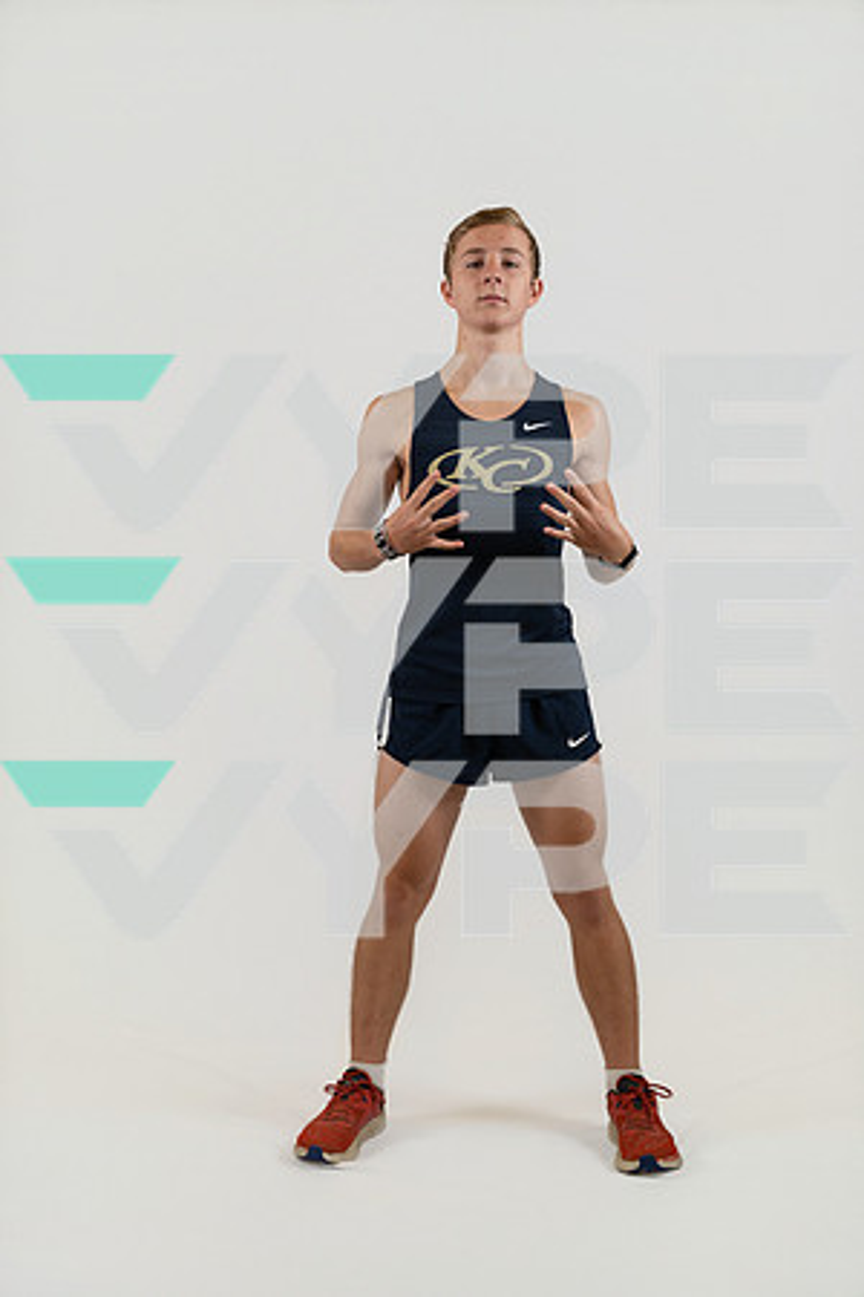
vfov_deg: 42.3
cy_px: 648
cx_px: 432
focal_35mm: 46
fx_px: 1674
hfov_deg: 28.9
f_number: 4
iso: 320
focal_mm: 46.5
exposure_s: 1/125
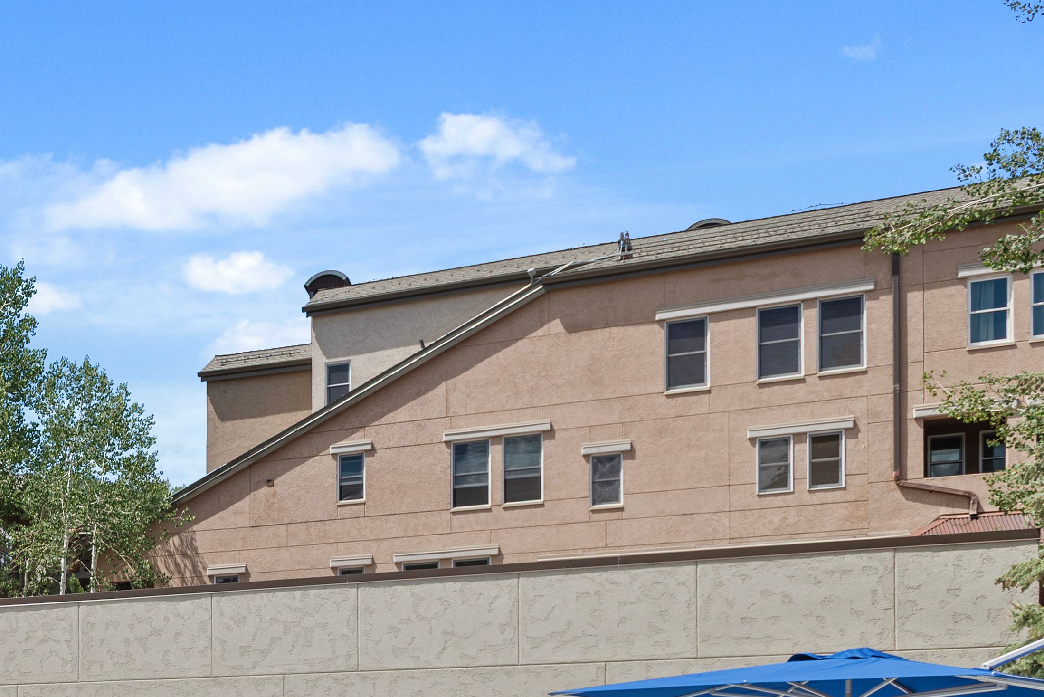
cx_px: -184
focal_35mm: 52
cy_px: 800
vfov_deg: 24.0
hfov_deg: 32.2
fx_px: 1508
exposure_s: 1/100
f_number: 7.1
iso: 125
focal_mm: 19
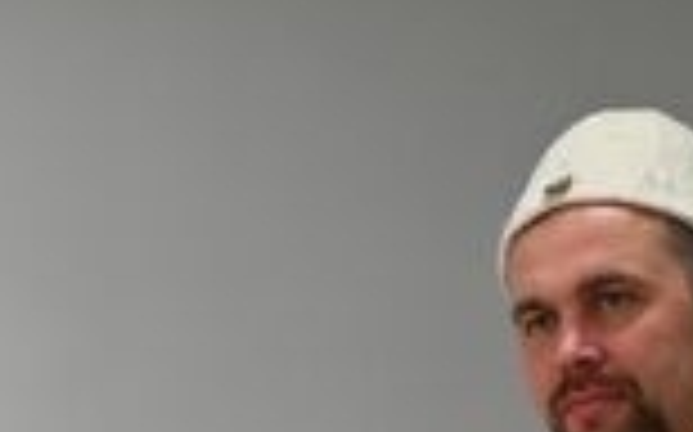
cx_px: -526
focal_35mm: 331
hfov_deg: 6.2
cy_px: 1379
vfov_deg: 3.8
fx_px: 6247
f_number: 1.8
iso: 320
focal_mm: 50
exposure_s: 1/200
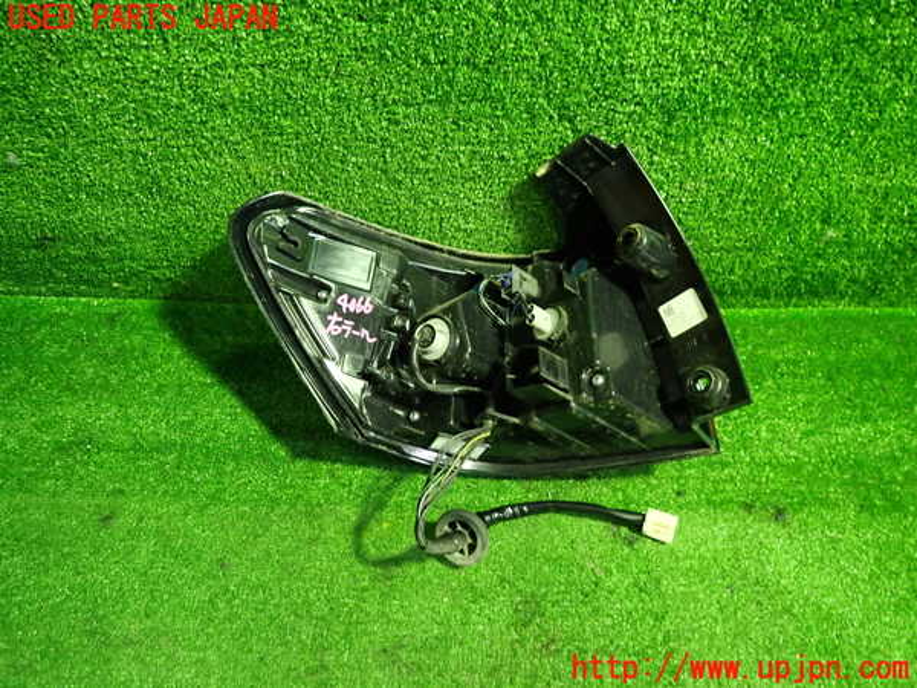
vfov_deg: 54.9
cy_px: 344
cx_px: 458
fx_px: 662
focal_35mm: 25
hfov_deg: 69.4
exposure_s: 1/30
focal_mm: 4.5
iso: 400
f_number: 2
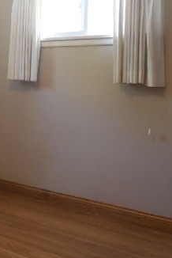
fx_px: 365
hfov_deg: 25.4
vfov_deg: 38.5
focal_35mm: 51
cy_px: 89
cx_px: 6
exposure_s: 1/20
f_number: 3.3
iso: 400
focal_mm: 4.5
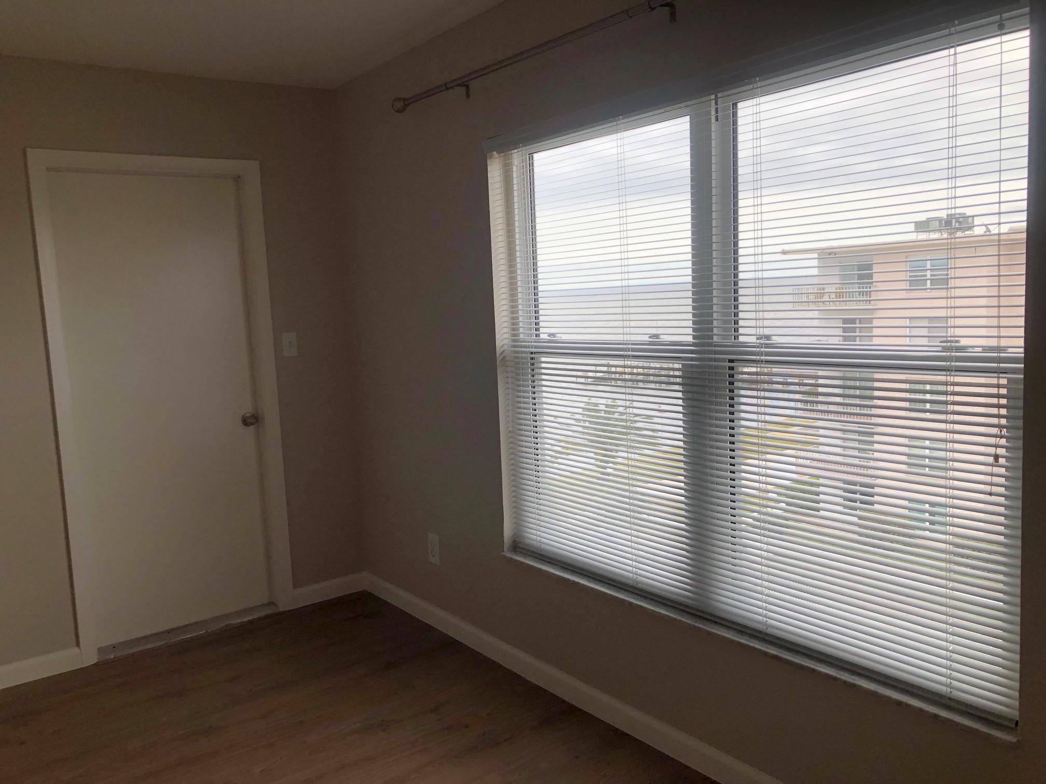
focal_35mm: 28
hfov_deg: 63.4
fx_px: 846
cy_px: 392
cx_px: 523
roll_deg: +2.3
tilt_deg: -7.6
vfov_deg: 49.7
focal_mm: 3.99
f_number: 1.8
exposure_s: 1/375
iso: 20
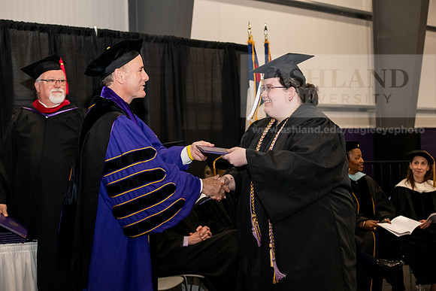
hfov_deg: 28.8
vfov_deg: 19.5
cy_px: 146
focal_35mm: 70
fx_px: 848
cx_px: 218
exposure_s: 1/200
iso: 2000
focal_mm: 70
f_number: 5.6
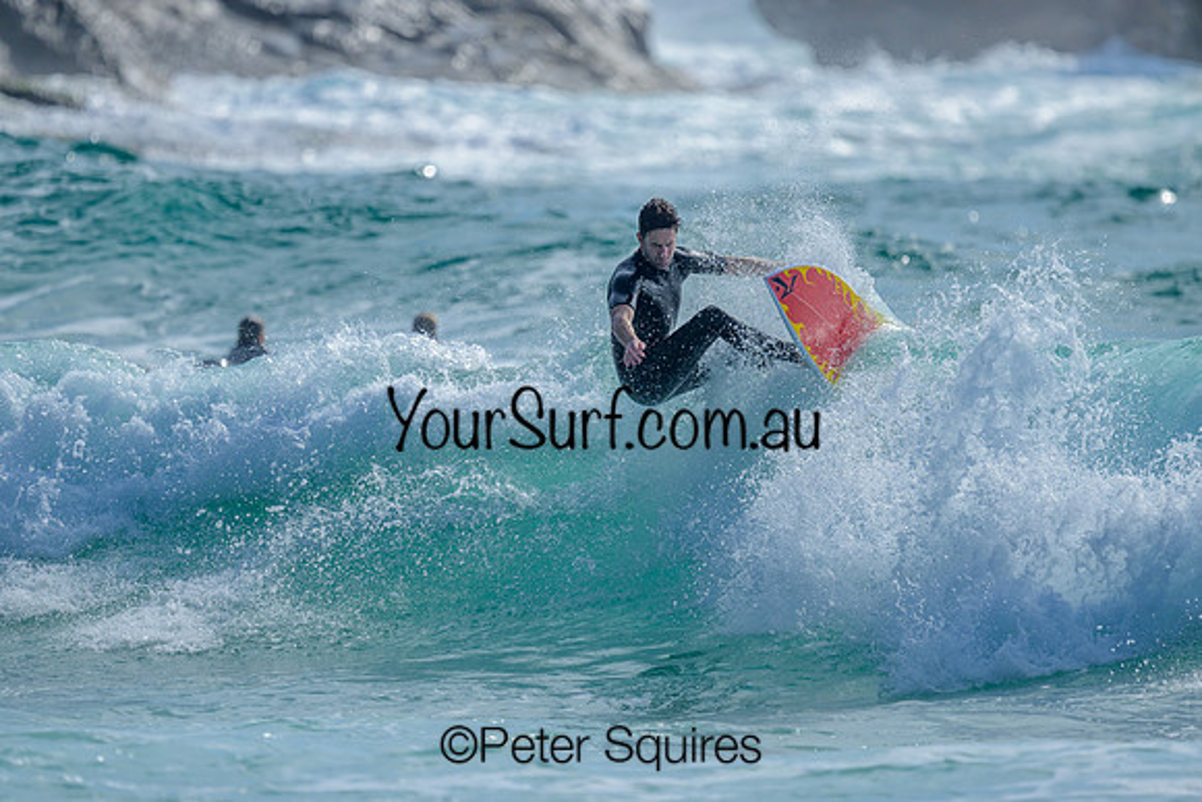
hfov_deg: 2.6
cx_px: 601
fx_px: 26716
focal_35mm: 800
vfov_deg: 1.7
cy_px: 401
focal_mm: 800
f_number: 6.3
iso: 160
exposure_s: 1/2000
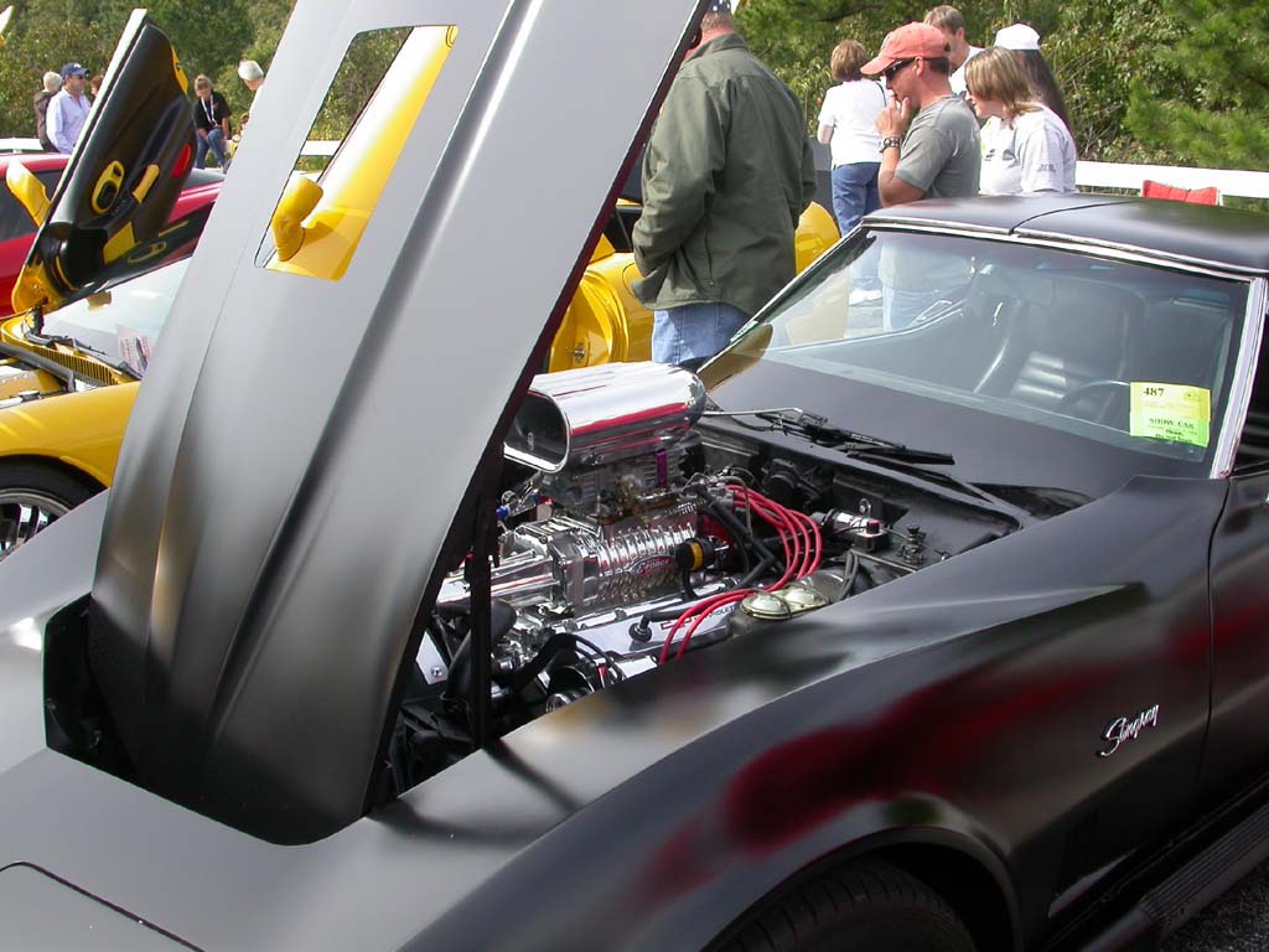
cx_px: 634
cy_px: 476
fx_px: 1393
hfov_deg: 49.0
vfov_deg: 37.7
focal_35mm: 38
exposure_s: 1/180
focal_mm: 7.85
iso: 100
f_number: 6
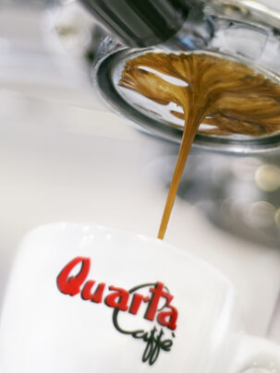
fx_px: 1316
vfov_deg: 16.0
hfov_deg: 12.1
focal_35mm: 122
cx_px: 190
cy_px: 78
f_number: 1.8
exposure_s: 1/200
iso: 640
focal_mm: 50
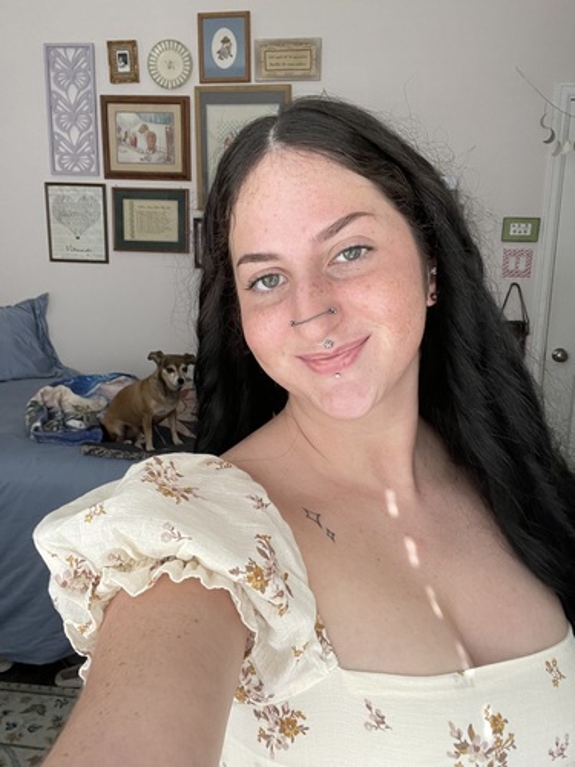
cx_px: 288
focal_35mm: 30
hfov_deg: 46.8
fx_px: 664
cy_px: 384
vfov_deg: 60.0
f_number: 2.2
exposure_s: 1/75
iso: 100
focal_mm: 2.71
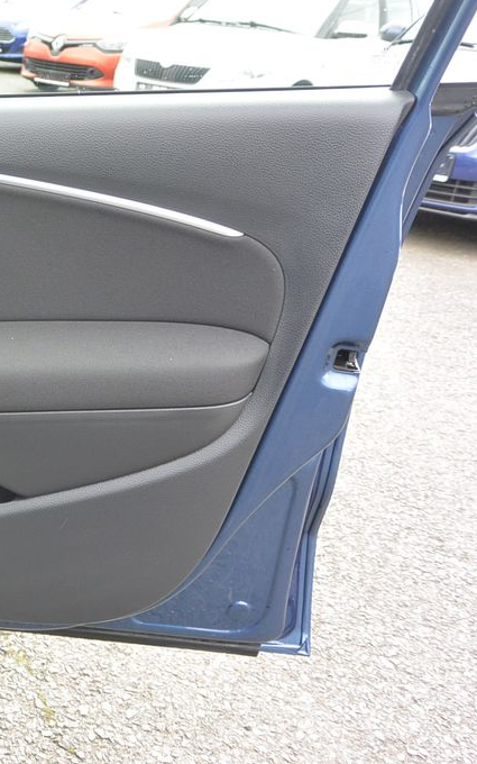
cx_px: -75
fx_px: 894
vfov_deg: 46.2
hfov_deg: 26.9
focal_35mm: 43
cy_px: 381
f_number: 3.5
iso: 200
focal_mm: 10.7
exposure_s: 1/200
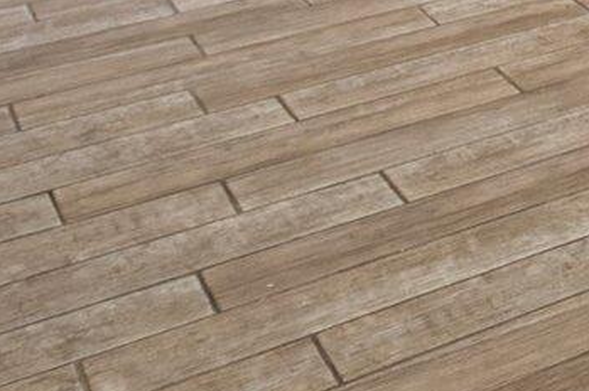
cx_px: 1509
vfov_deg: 12.0
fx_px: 1536
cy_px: -524
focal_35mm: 94
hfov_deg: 13.6
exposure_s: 1/10
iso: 400
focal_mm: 16
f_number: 8
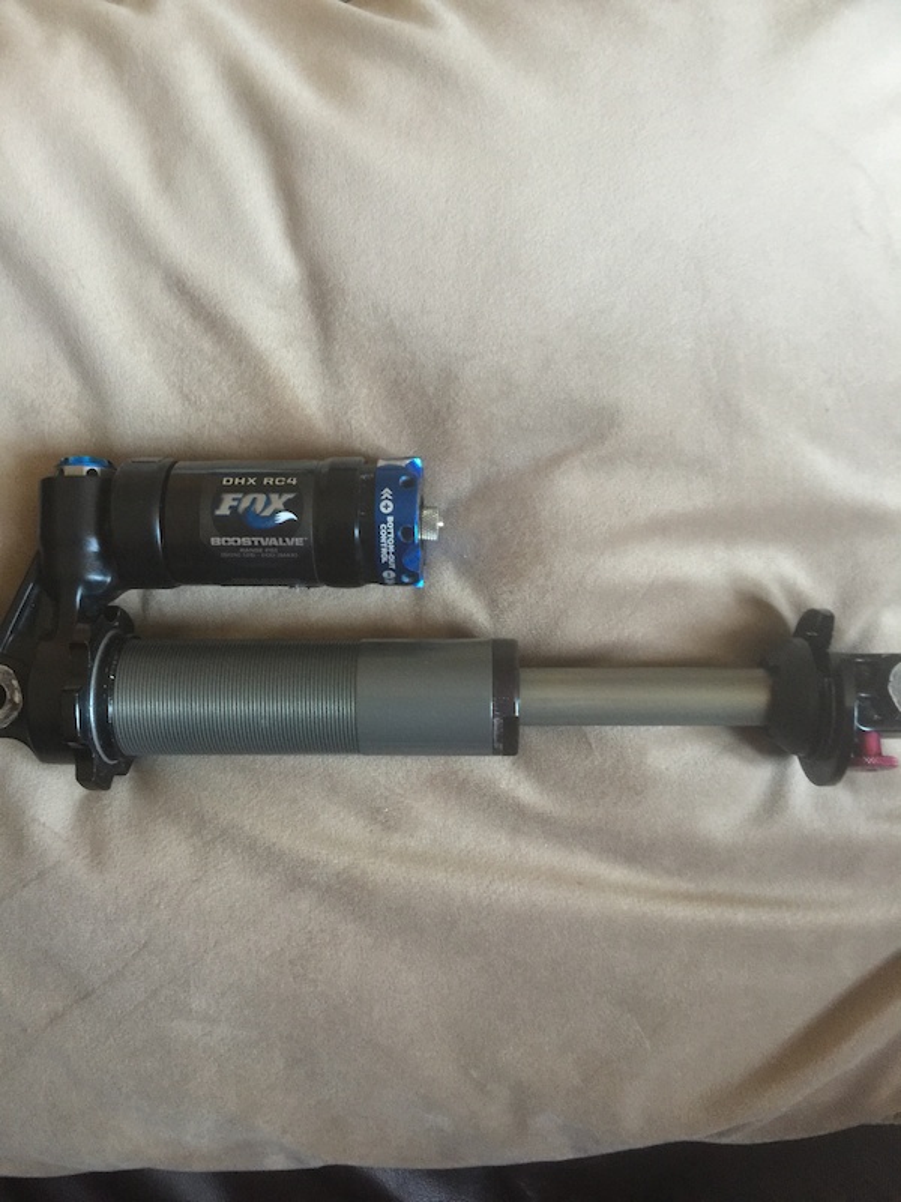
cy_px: 601
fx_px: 1006
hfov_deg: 48.2
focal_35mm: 29
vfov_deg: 61.7
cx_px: 450
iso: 100
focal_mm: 4.15
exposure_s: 1/10
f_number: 2.2
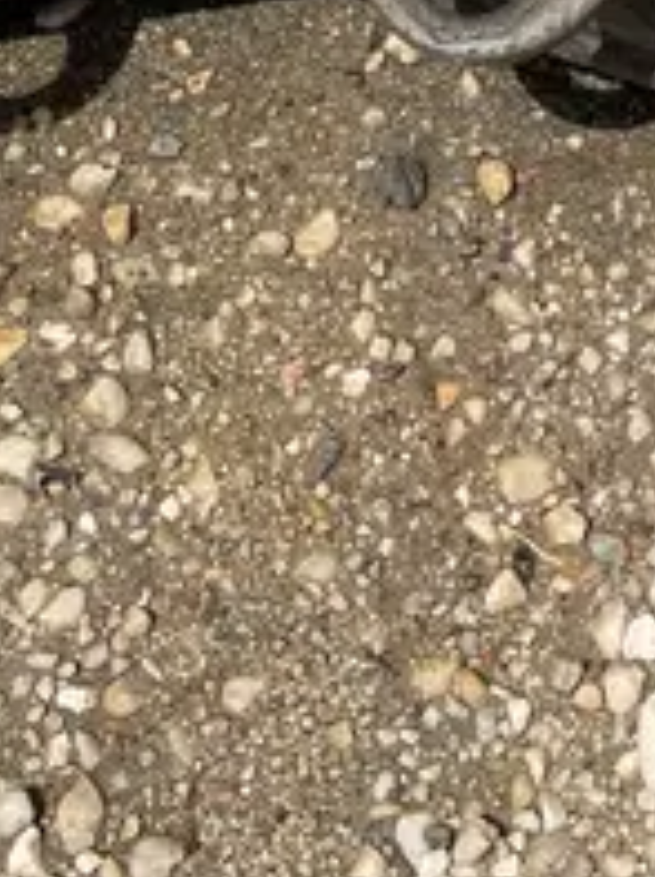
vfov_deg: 18.7
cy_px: -283
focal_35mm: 97
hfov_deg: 14.3
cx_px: 967
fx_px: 2455
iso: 32
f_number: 1.6
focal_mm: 4.2
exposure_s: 1/5814
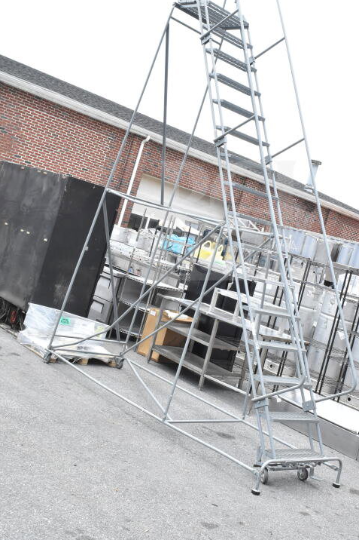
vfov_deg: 42.6
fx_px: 688
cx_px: 228
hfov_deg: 29.1
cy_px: 220
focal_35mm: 46
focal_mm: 24
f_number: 11
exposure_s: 1/500
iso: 1600
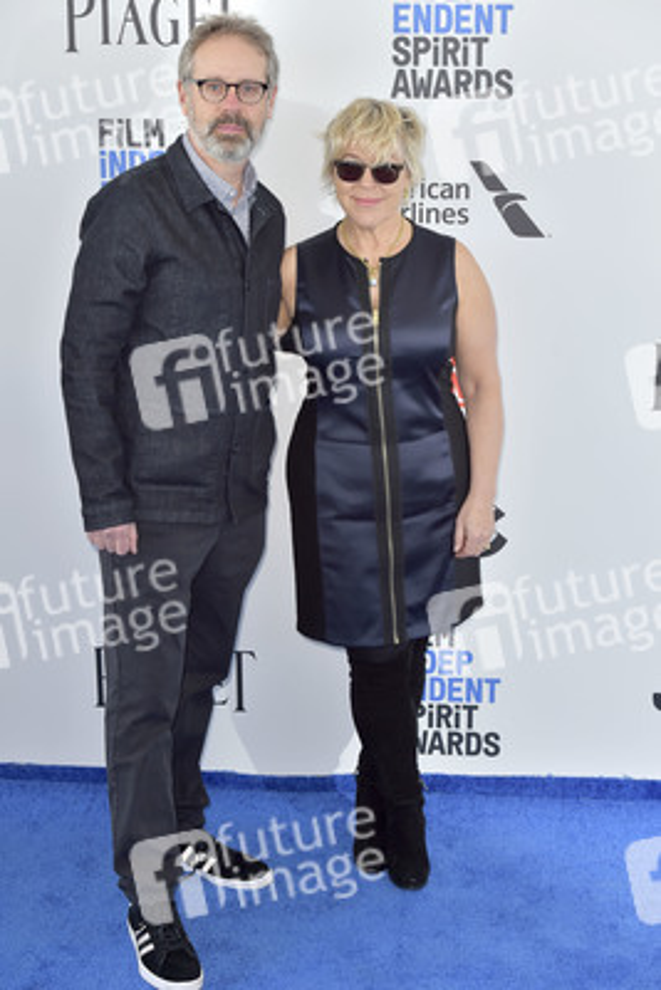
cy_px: 495
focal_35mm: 70
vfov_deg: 28.8
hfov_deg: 19.5
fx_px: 1926
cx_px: 330
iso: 500
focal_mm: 70
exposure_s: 1/320
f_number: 6.3
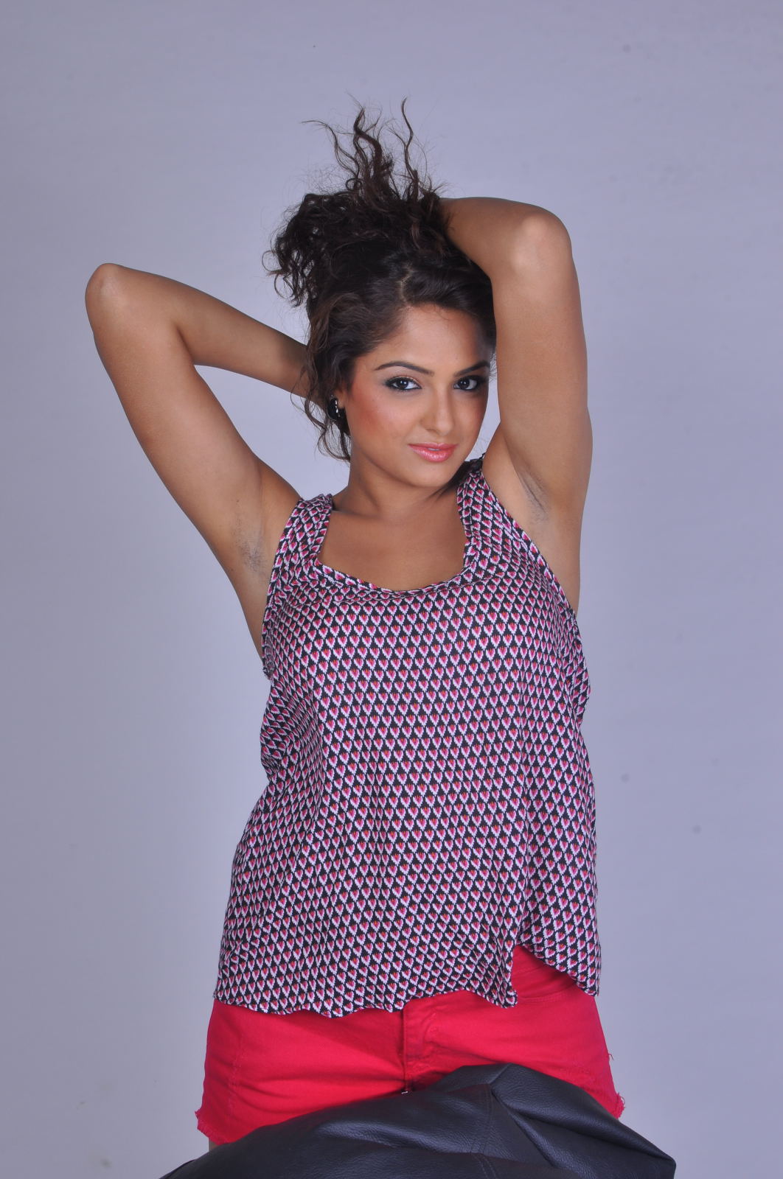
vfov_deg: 33.4
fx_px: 1963
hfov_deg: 22.6
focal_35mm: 60
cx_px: 392
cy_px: 590
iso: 200
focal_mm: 40
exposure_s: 1/160
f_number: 18
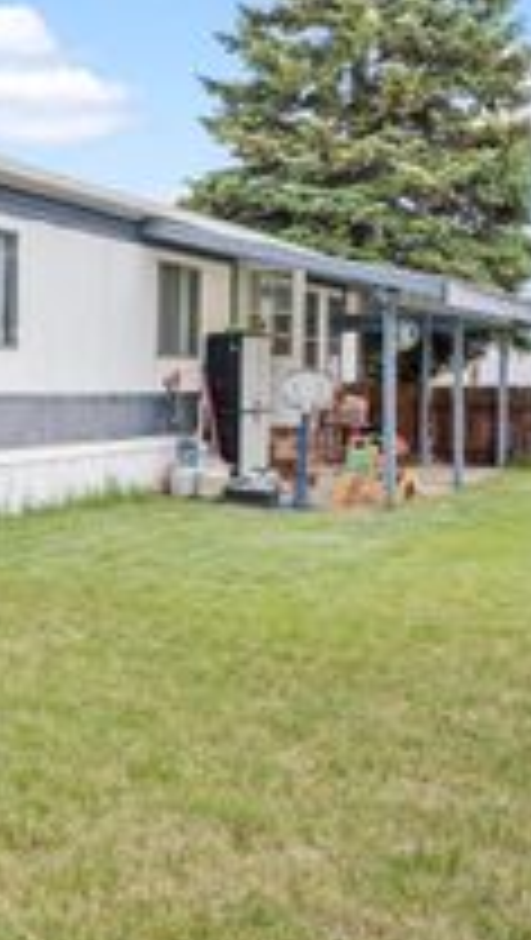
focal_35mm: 47
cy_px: 452
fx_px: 1167
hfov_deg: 24.0
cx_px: -54
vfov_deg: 43.9
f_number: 8
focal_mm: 18.7
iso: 400
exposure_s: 1/100
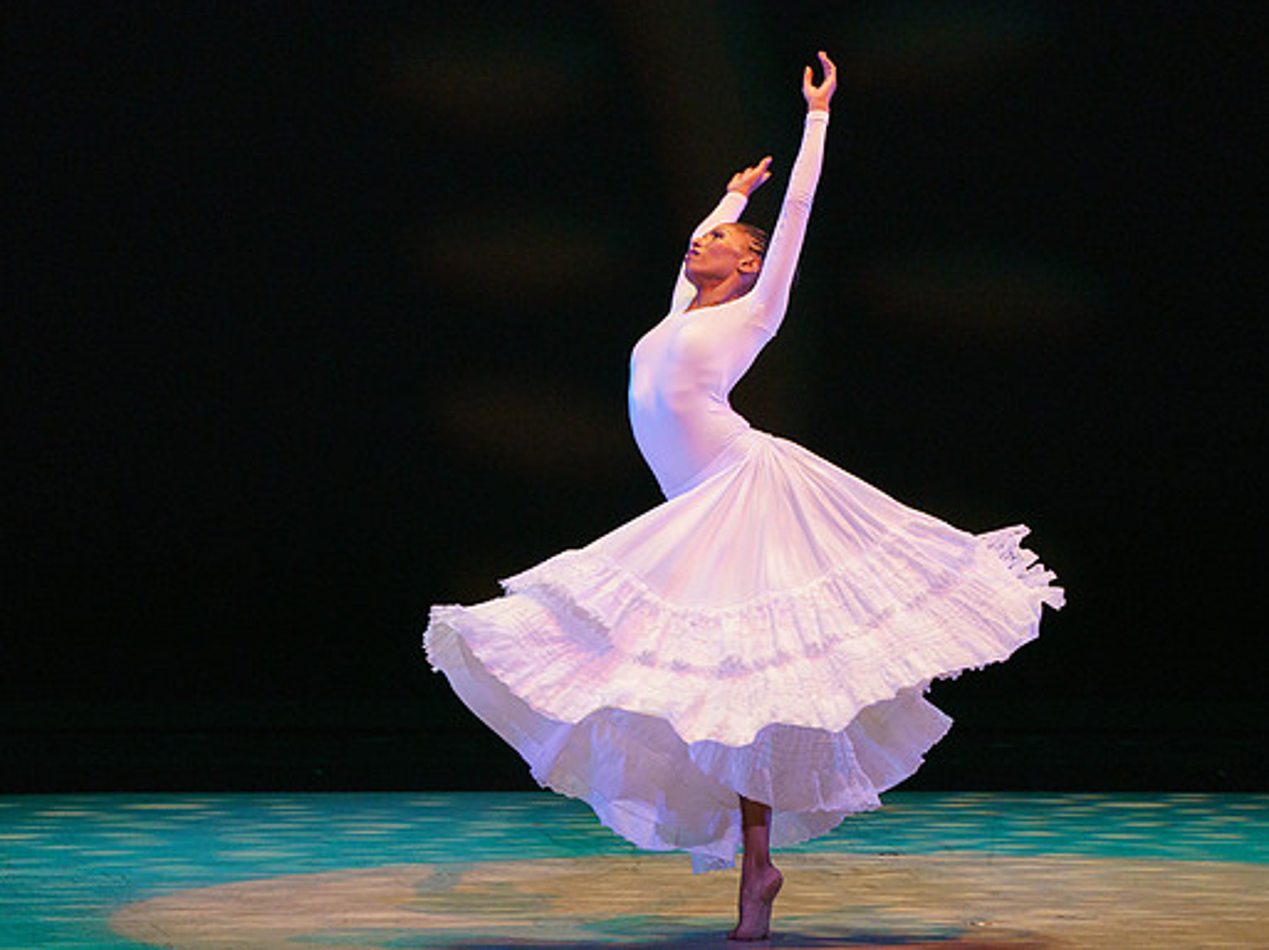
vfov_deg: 3.5
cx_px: 638
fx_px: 15716
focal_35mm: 429
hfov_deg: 4.6
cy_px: 497
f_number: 6.3
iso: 5000
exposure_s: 1/400
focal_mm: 376
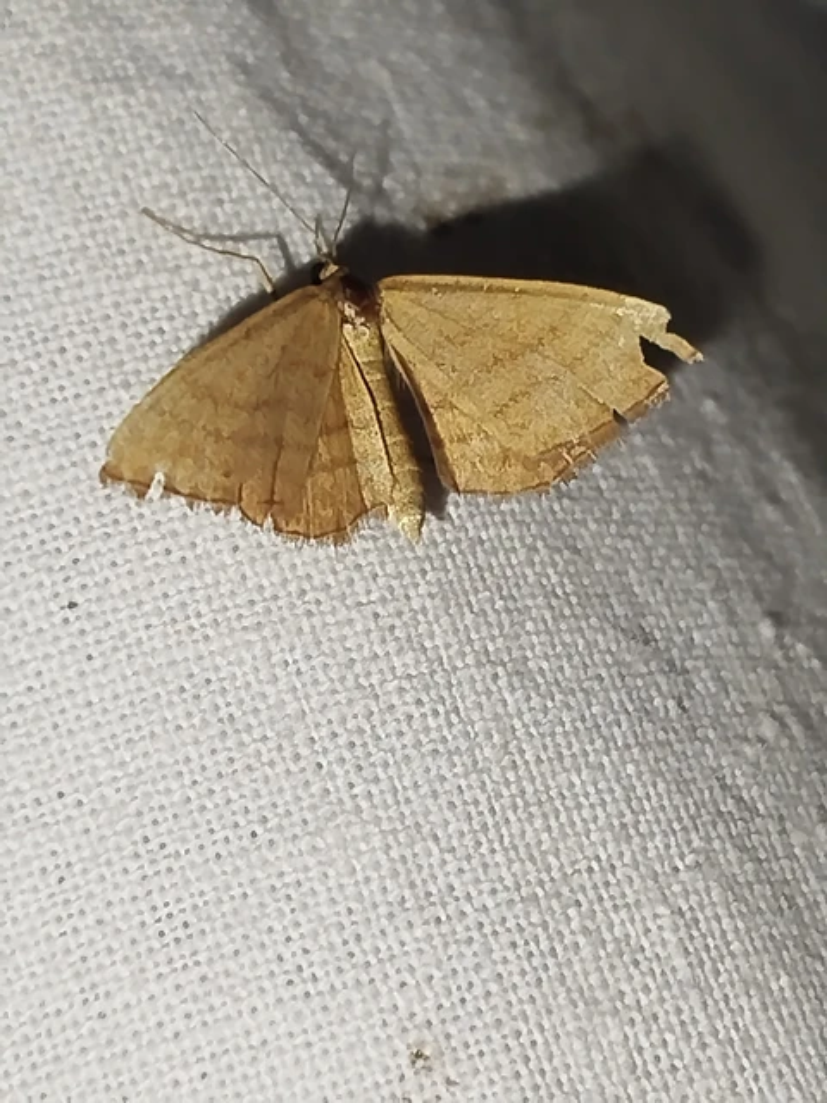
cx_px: 414
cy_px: 552
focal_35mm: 112
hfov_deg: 13.2
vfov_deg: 17.6
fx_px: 3568
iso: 100
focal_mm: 5.31
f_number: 1.7
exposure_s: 1/50
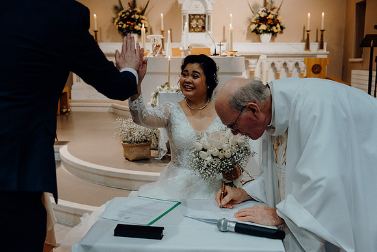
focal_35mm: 40
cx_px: 188
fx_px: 419
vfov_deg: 33.4
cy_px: 126
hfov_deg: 48.4
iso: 1600
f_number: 3.5
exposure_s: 1/160
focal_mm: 40
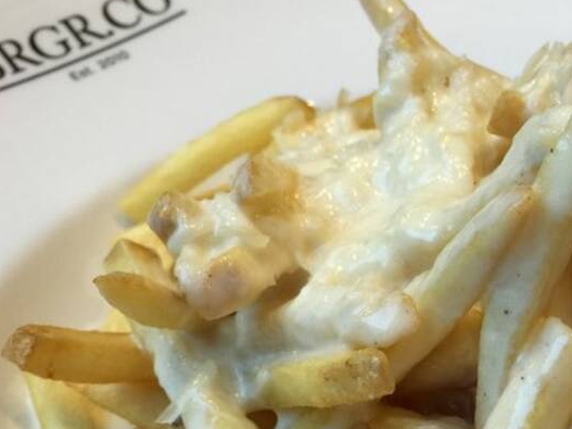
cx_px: 437
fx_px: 1090
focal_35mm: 66
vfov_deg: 21.7
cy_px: 388
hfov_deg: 28.9
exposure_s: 1/30
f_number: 2.2
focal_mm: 4.15
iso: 40
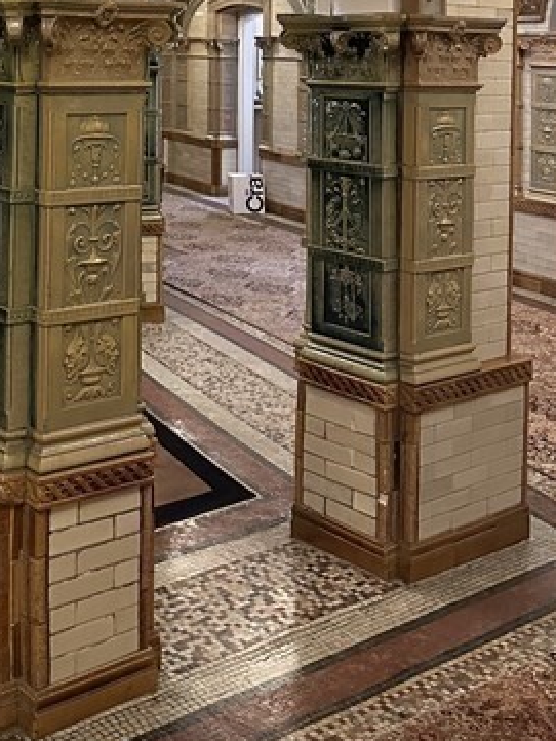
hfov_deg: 27.2
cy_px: 41
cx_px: 23
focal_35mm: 51
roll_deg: -1.0
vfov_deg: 34.8
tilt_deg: +0.5
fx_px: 1092
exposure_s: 1/40
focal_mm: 6.86
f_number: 1.78
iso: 800
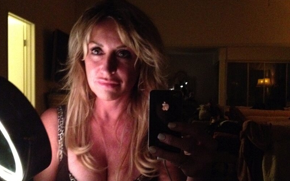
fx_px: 395
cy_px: 108
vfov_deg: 25.8
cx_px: 144
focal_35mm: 50
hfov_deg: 40.3
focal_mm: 4.28
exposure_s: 1/15
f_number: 2.4
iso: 800
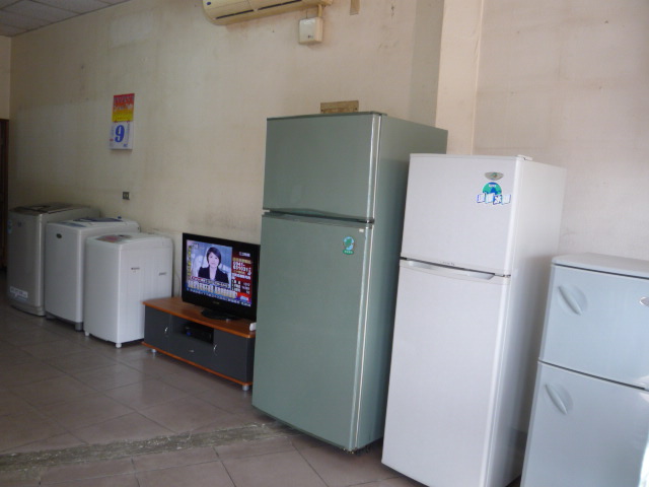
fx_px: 562
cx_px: 324
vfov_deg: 46.8
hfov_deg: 60.0
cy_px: 244
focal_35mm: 30
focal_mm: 5.2
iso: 100
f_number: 3.3
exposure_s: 1/30
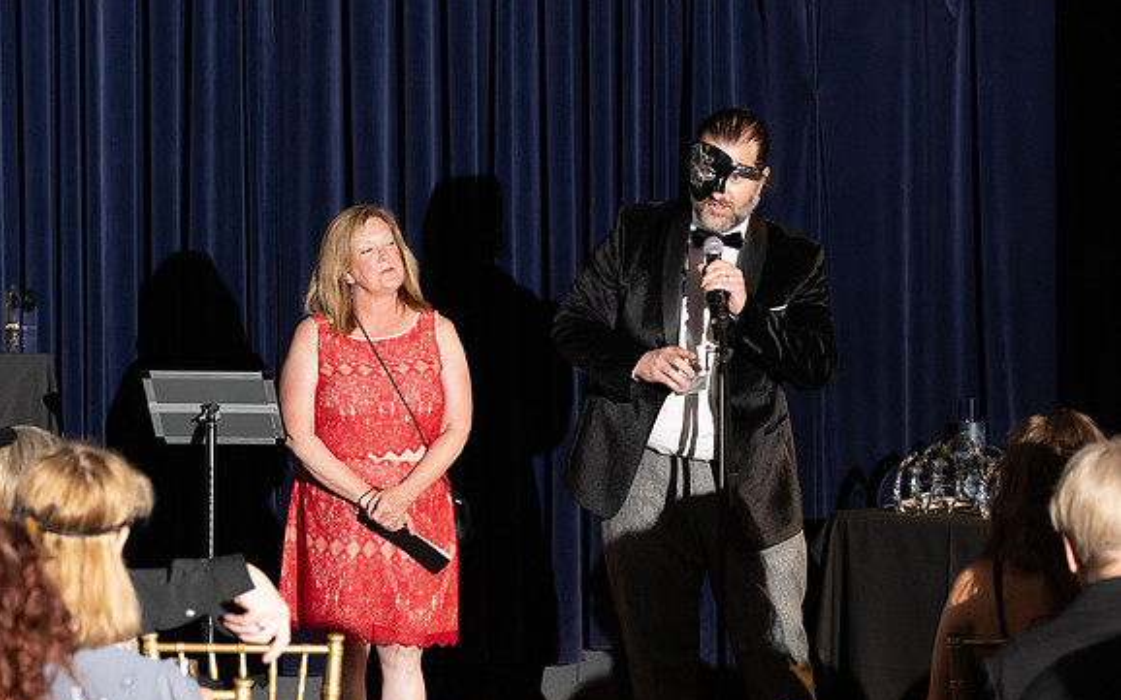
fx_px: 4215
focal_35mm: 138
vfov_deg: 9.5
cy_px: 355
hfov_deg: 15.1
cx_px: 560
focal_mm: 90
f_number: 4.5
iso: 2500
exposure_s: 1/200
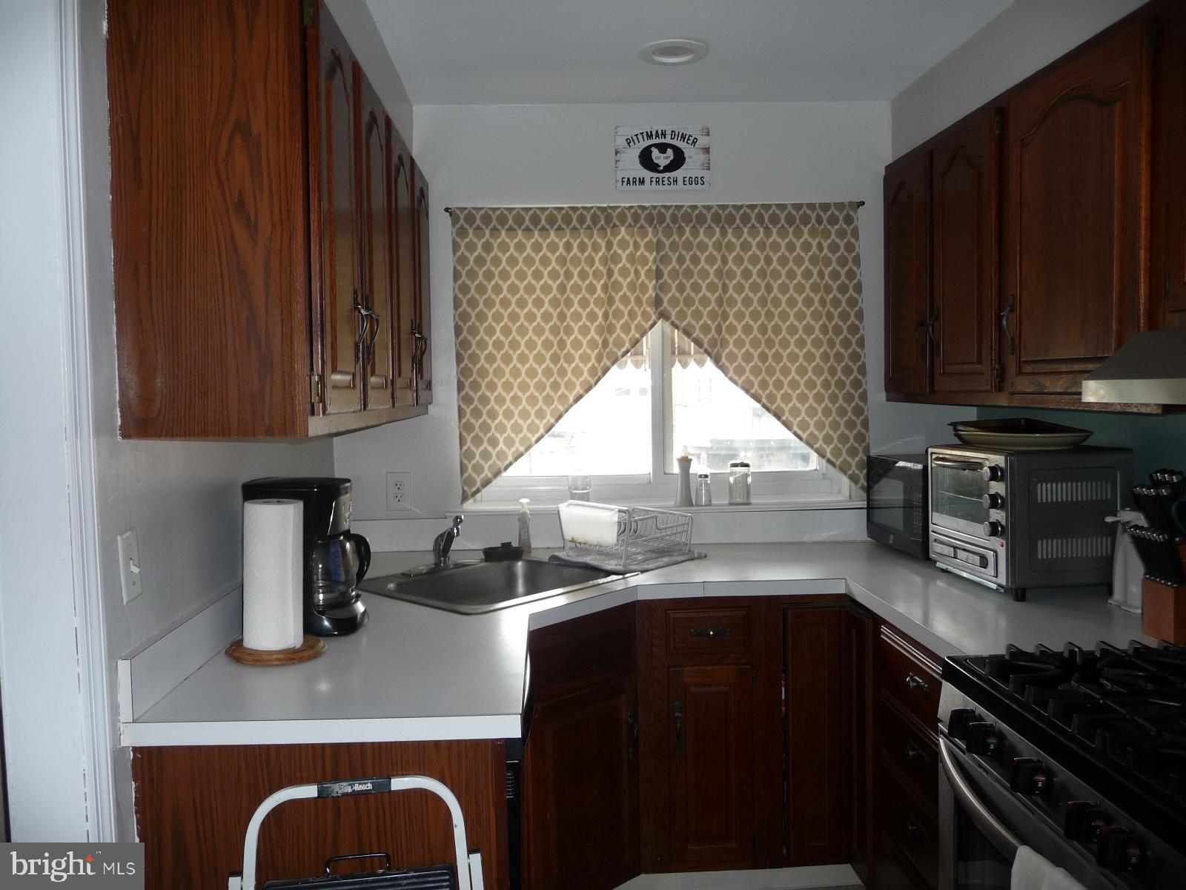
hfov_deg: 63.4
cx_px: 593
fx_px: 959
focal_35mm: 28
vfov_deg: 49.7
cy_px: 445
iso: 100
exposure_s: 1/30
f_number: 3.3
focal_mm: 4.7
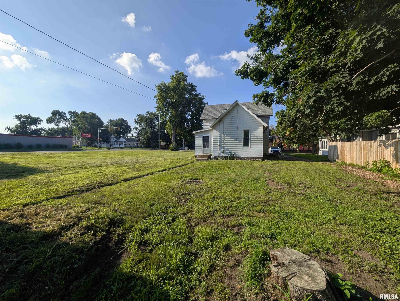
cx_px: 200
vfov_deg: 94.6
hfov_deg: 110.5
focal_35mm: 12
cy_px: 150
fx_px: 139
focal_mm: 2.02
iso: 53
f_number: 1.7
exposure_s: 1/3436
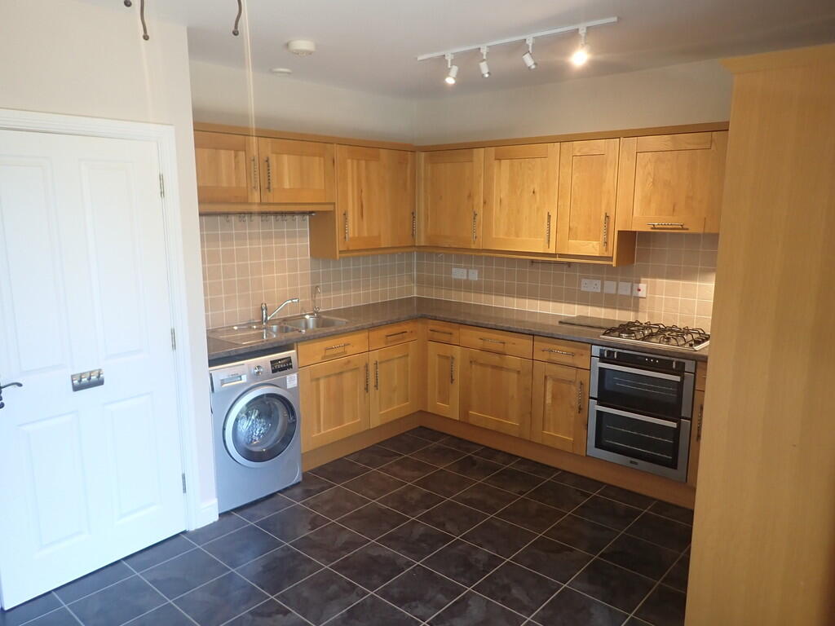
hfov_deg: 69.4
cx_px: 418
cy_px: 313
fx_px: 603
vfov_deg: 54.9
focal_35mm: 25
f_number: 2
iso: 200
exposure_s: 1/40
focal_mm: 4.5
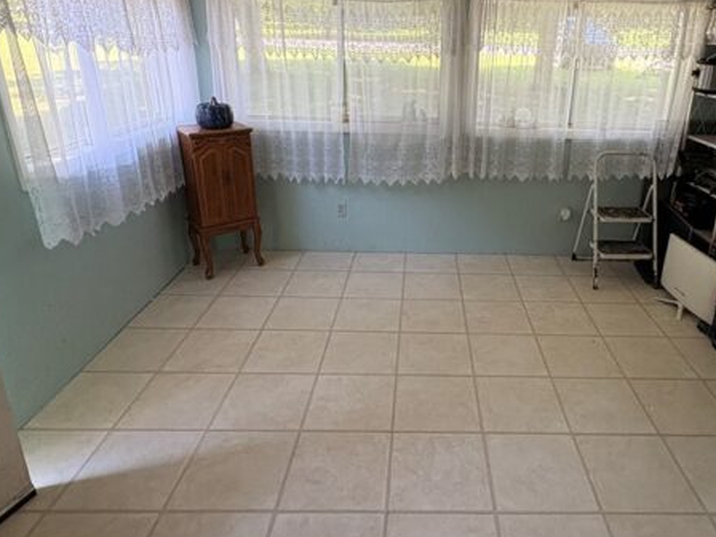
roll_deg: -0.5
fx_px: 517
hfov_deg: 68.5
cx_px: 440
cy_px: 217
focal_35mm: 25
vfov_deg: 54.5
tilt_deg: -17.4
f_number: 2.2
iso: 200
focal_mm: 2.22
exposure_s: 1/99
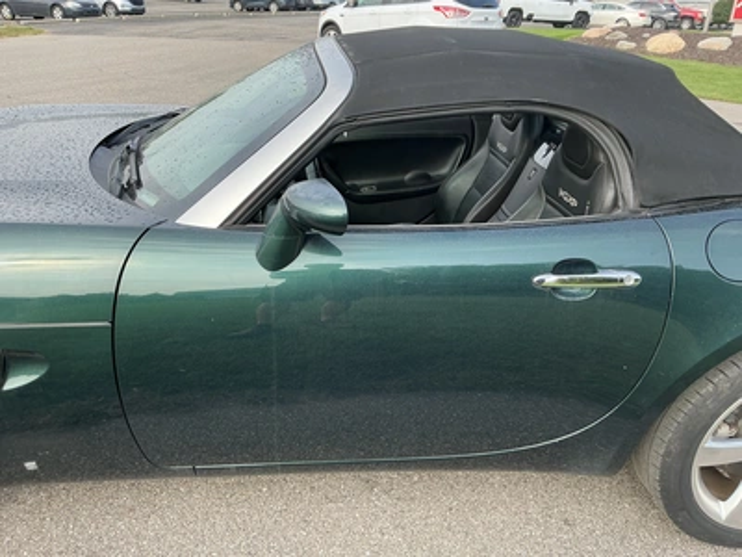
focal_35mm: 28
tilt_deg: -23.9
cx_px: 371
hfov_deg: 63.4
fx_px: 600
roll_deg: -2.9
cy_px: 278
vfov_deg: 49.7
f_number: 1.8
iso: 25
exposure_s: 1/324
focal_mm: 3
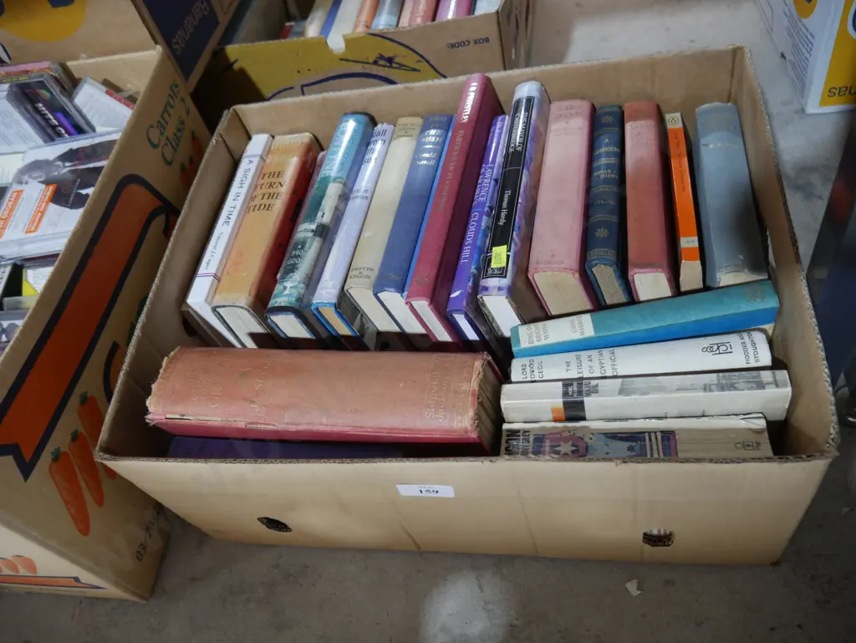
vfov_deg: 49.8
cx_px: 428
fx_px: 693
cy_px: 322
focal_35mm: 28
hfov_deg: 63.4
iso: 1250
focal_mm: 14
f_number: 3.5
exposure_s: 1/60
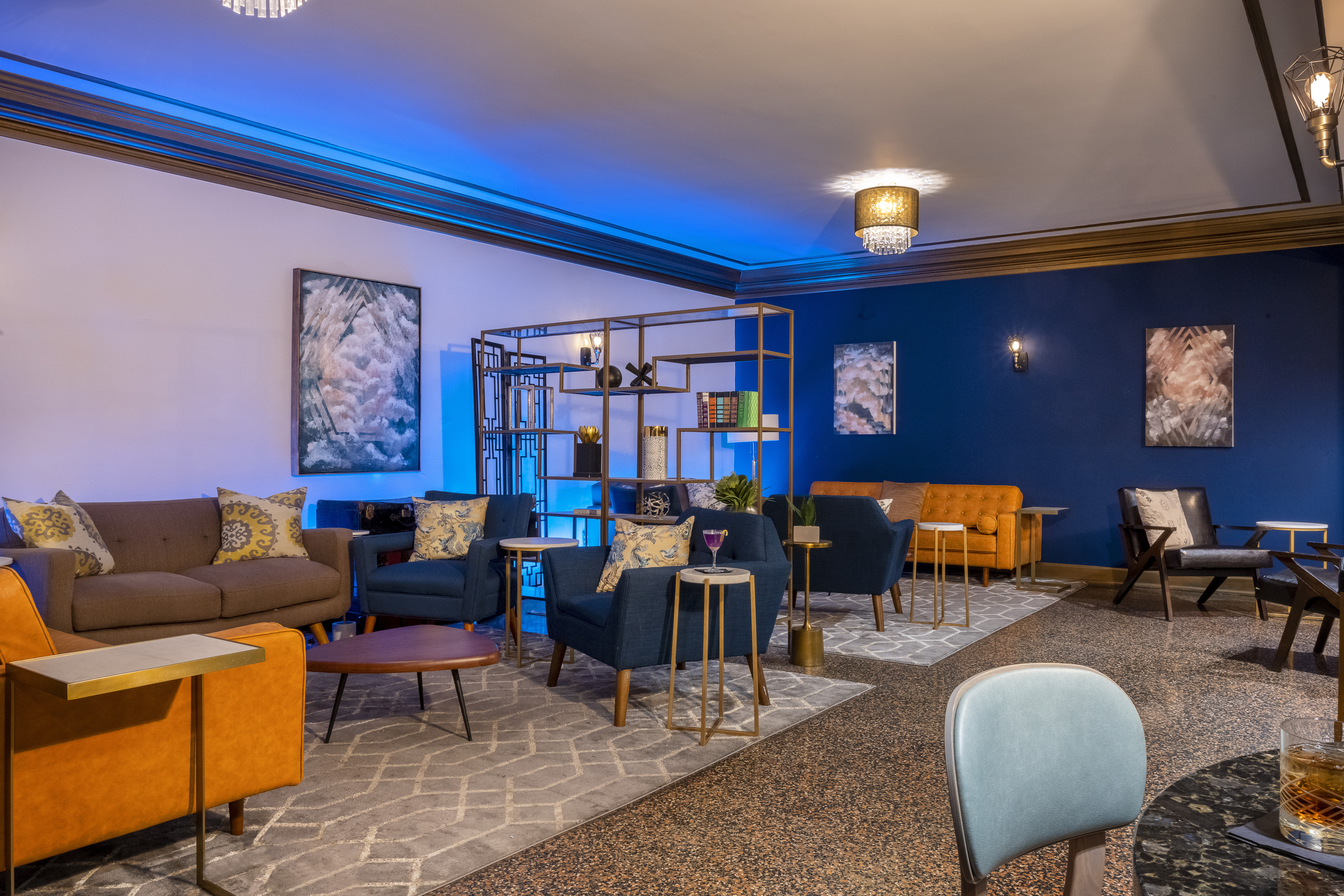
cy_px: 448
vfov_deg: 47.9
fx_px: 1008
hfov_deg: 67.4
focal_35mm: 27
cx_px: 672
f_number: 20
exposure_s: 2
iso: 800
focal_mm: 27
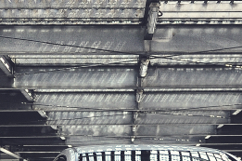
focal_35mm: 101
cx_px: 165
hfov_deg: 20.2
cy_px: 125
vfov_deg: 13.4
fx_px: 678
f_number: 3.8
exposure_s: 1/100
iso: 250
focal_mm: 22
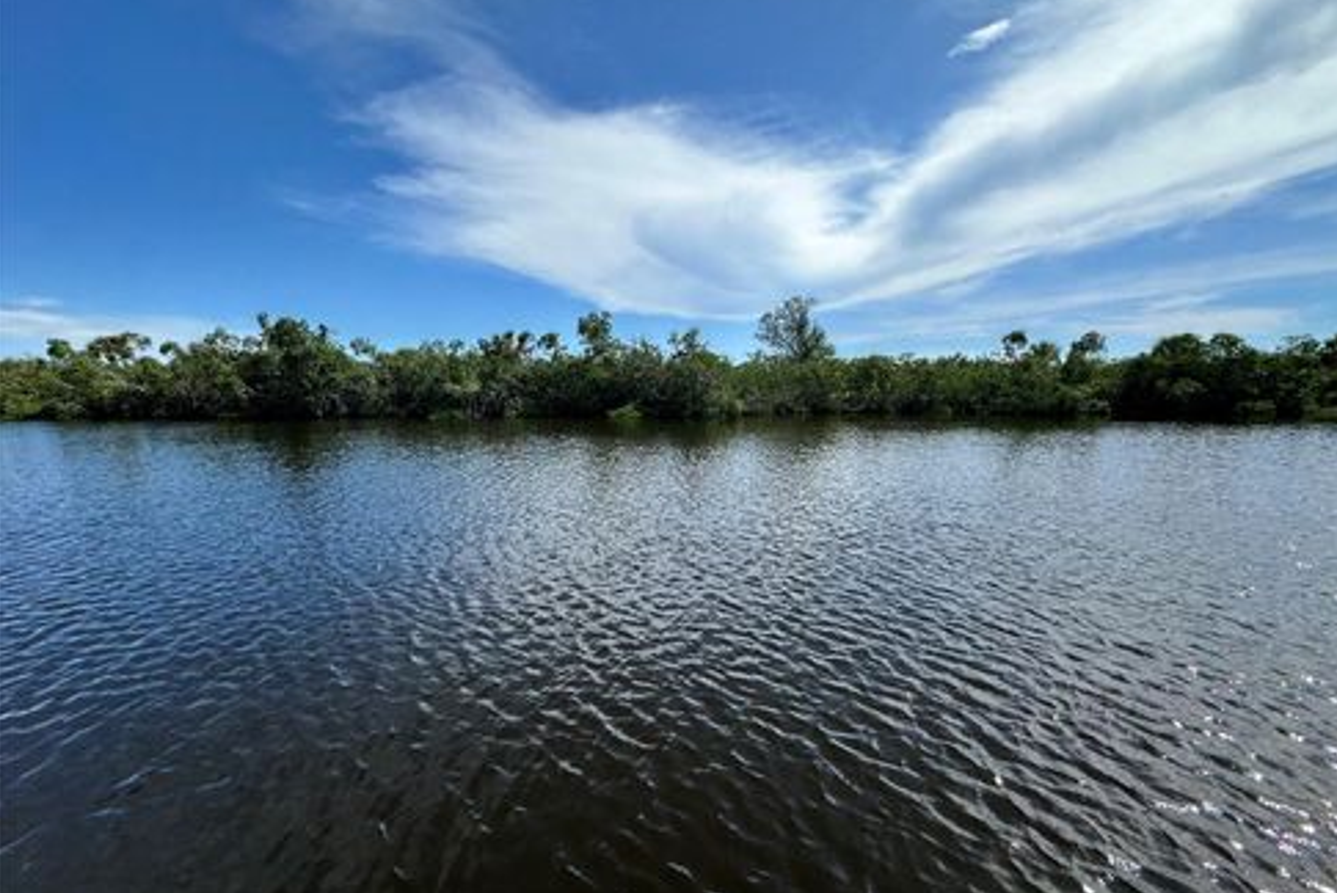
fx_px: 557
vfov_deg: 77.4
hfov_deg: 100.3
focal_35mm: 15
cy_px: 453
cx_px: 686
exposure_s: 1/2132
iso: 40
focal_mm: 2.22
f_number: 2.2
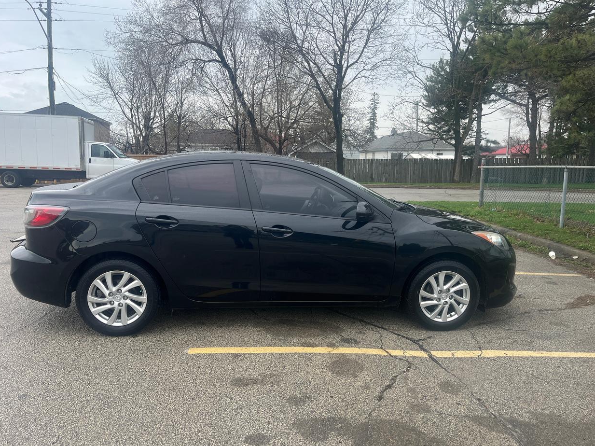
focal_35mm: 27
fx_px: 464
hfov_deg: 65.3
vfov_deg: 51.3
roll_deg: -0.3
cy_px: 223
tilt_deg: -9.1
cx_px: 296
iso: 50
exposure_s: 1/983
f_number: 1.6
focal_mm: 5.1
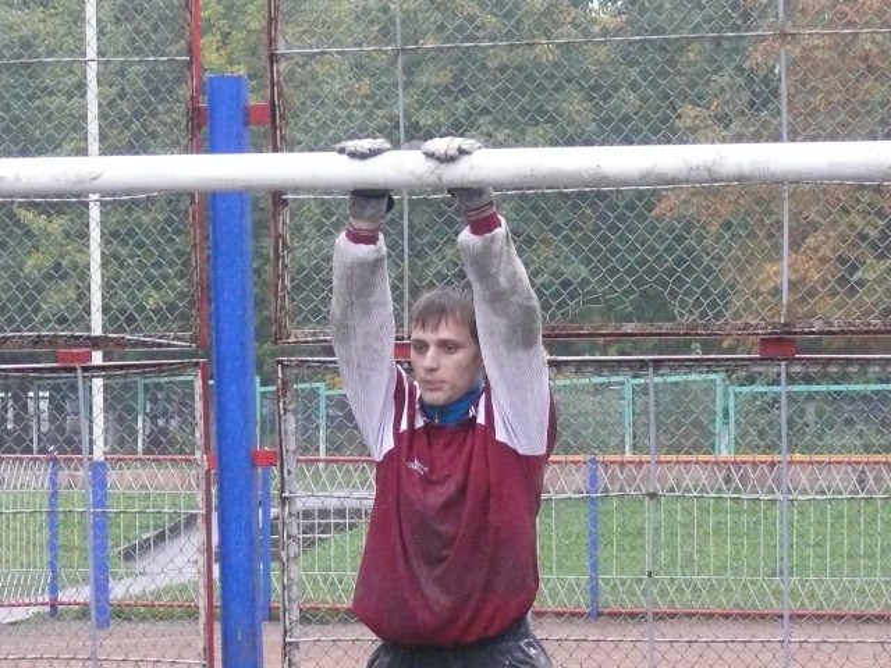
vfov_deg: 6.9
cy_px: 334
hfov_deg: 9.2
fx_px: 5508
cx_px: 446
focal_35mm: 214
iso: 640
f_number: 3.6
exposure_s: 1/250
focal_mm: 25.4
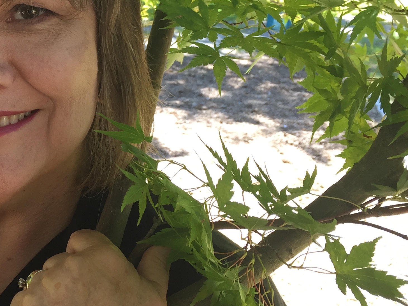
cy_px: 123
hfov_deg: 28.0
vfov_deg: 22.6
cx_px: -5
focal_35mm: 65
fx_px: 766
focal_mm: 4.15
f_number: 2.2
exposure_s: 1/120
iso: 40
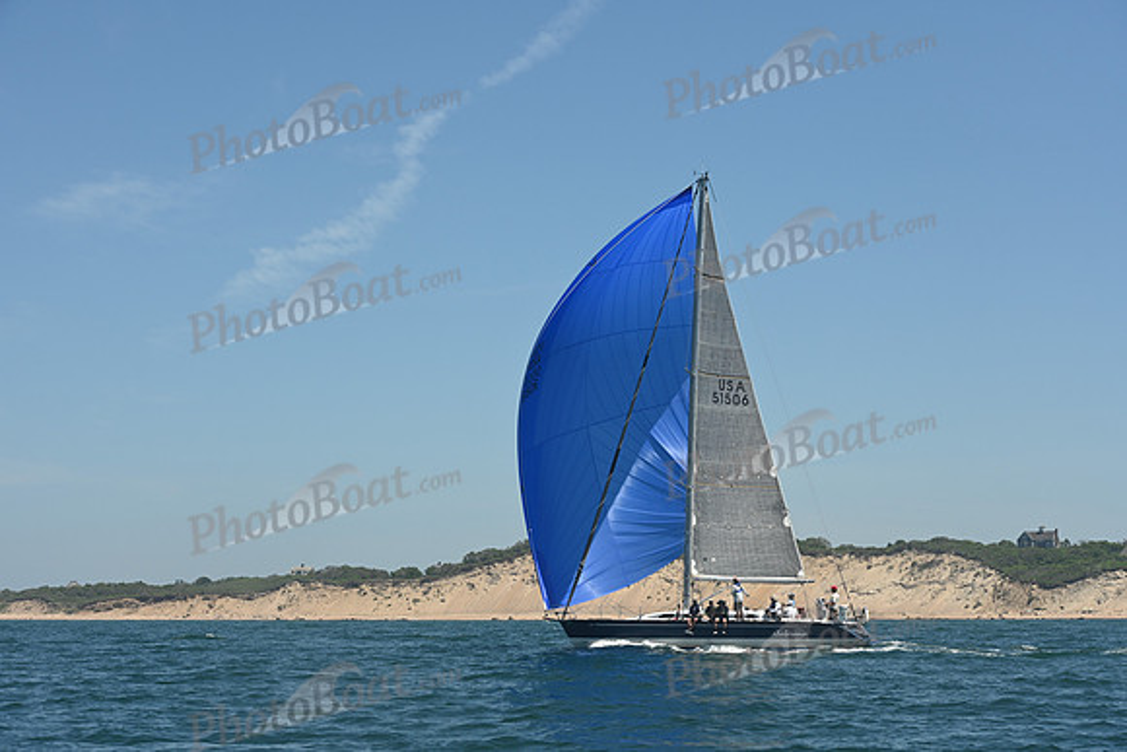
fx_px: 2192
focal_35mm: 70
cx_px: 564
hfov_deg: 28.8
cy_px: 376
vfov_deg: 19.5
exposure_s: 1/1000
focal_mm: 70
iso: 320
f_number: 8
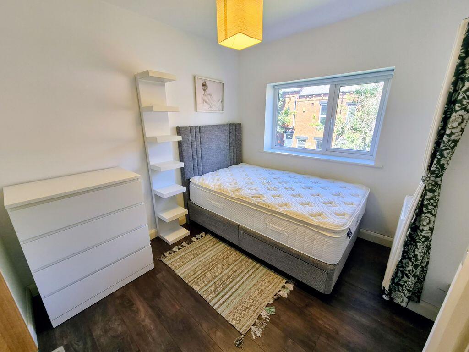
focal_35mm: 13
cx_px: 234
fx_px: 176
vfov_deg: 89.9
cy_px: 176
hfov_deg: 106.2
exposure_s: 1/118
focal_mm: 2.2
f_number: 2.2
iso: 50
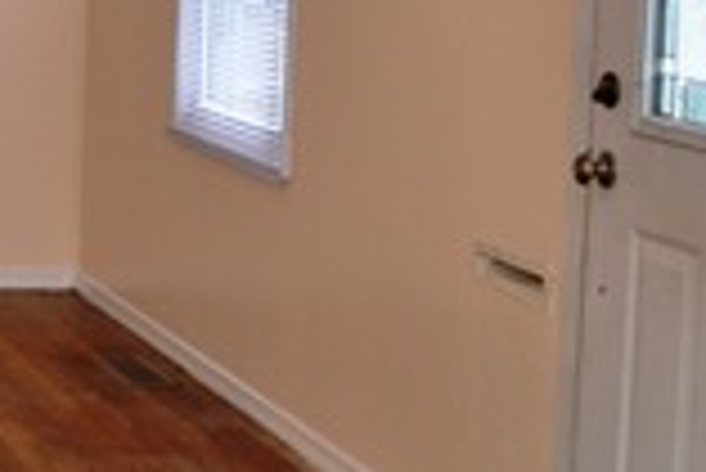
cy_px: -34
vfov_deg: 12.3
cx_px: -445
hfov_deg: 16.4
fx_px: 2159
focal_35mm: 110
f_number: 4
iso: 400
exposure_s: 1/100
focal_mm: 18
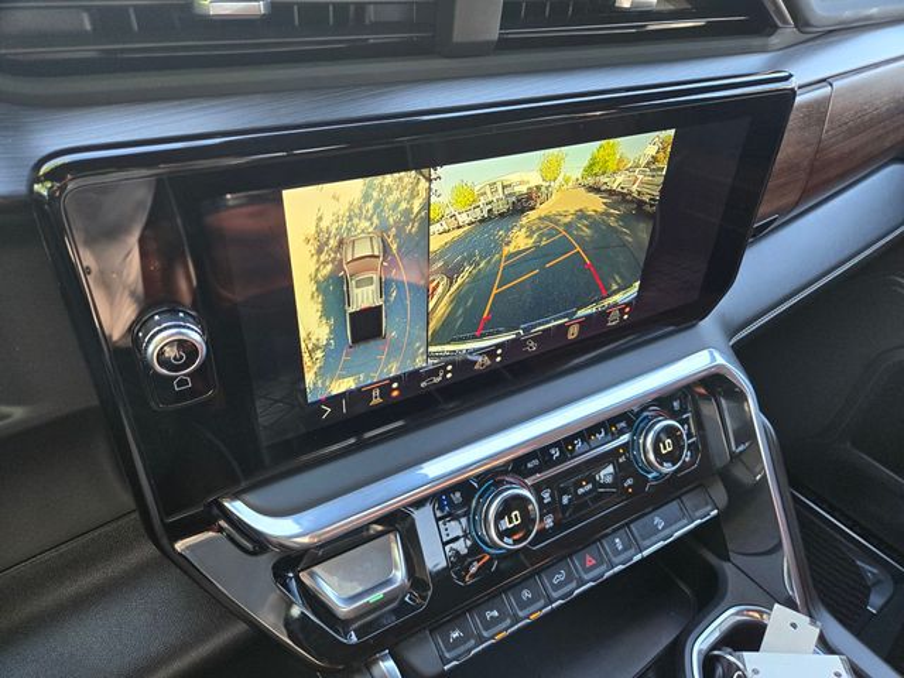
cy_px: 339
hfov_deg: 73.9
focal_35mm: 23
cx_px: 452
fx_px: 601
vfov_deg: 58.9
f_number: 1.8
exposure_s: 1/120
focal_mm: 5.4
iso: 160
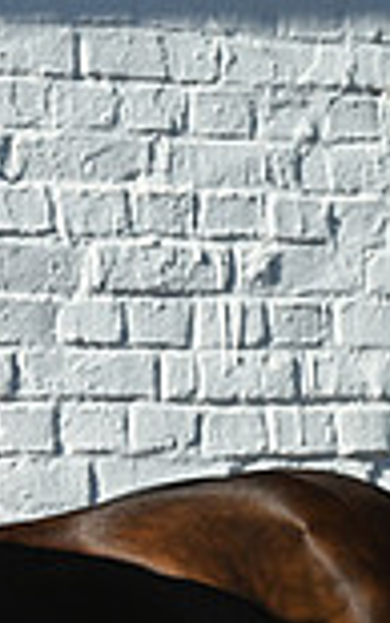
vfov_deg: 7.6
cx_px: -515
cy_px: 549
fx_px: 4655
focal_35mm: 274
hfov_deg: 4.7
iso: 360
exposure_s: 1/1600
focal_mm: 72
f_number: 5.6
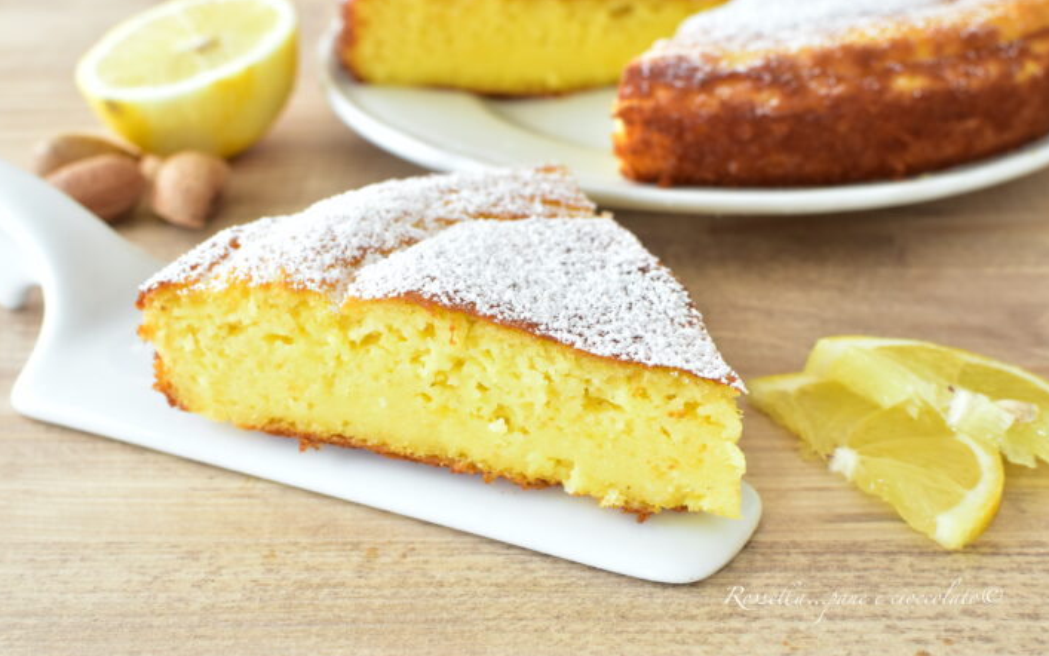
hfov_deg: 37.2
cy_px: 313
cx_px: 521
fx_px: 1559
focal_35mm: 55
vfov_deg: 23.8
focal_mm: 35
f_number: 6.3
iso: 800
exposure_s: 1/8
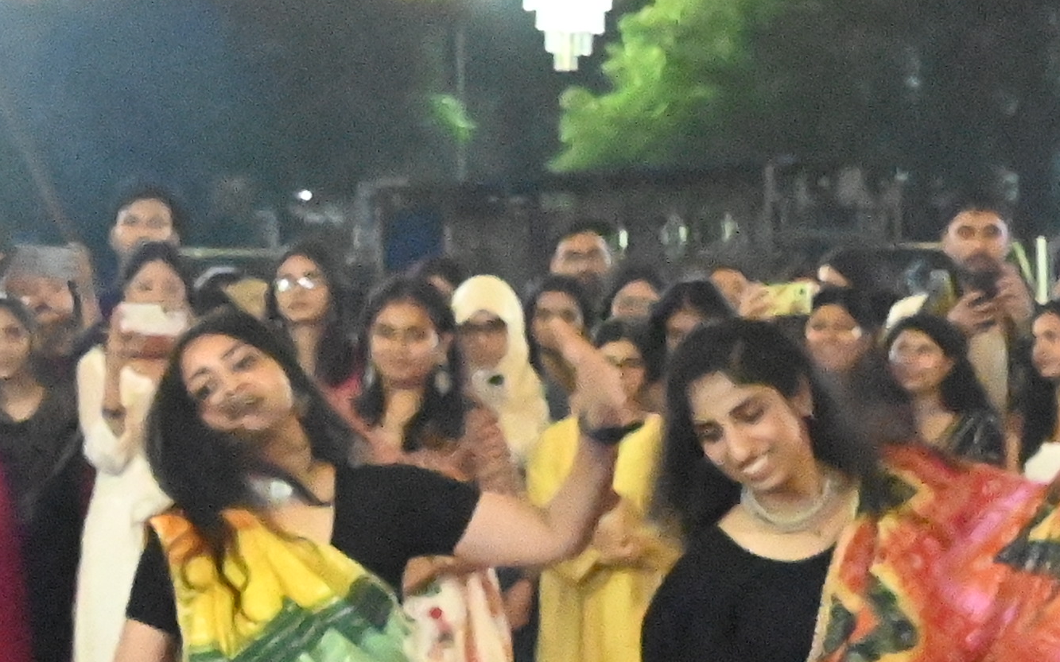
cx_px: 432
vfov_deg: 7.9
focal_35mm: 166
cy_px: 420
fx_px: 4795
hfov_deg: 12.6
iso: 25600
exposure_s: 1/125
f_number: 7.1
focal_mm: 26
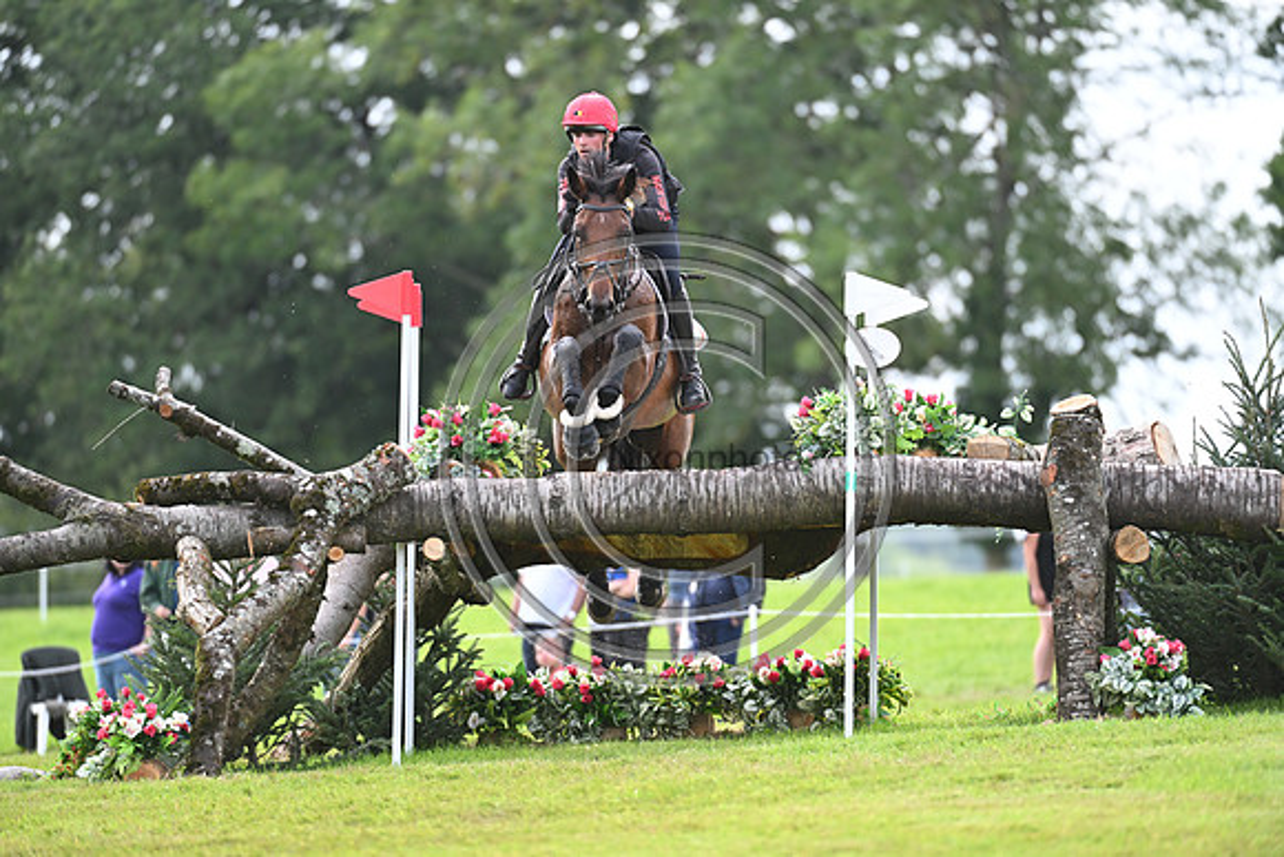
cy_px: 428
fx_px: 14269
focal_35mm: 400
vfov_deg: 3.4
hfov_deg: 5.2
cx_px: 642
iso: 1400
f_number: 5
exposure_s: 1/1600
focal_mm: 400
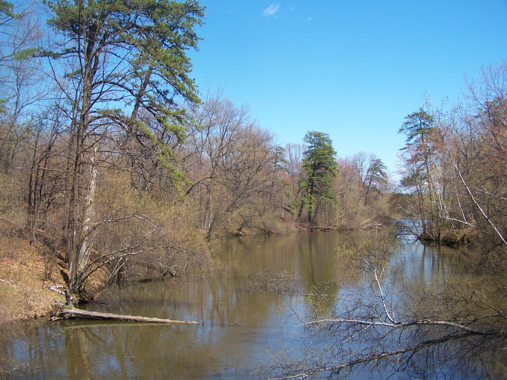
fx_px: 586
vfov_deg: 36.0
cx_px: 254
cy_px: 190
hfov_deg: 46.8
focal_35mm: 40
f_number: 2.8
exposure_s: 1/800
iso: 80
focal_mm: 6.7
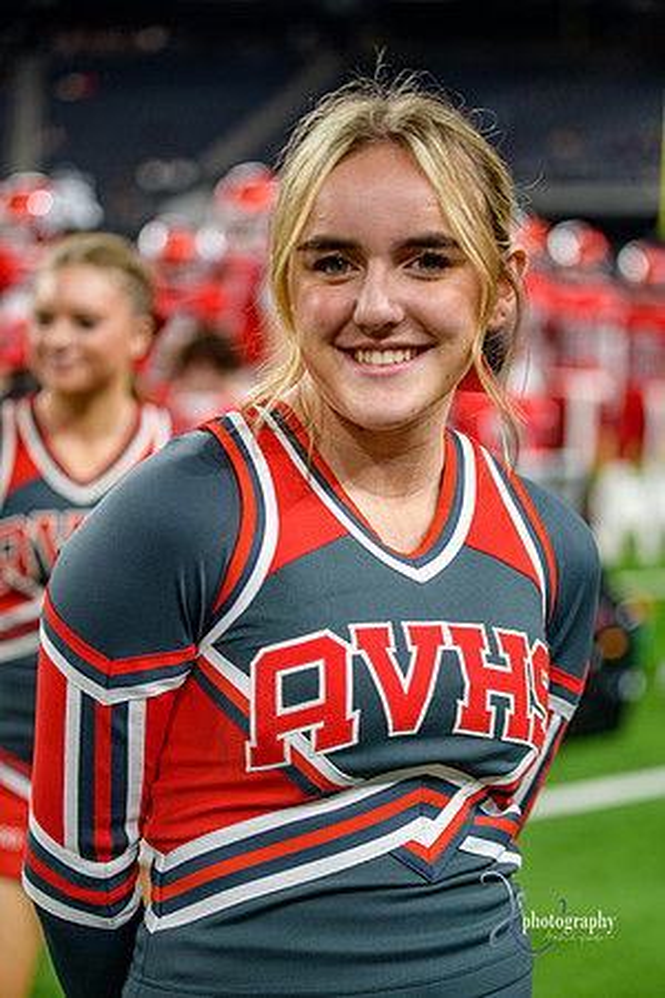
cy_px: 499
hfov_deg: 18.2
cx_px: 332
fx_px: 2078
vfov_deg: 27.0
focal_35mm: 75
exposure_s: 1/400
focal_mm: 75
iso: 1000
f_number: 2.8
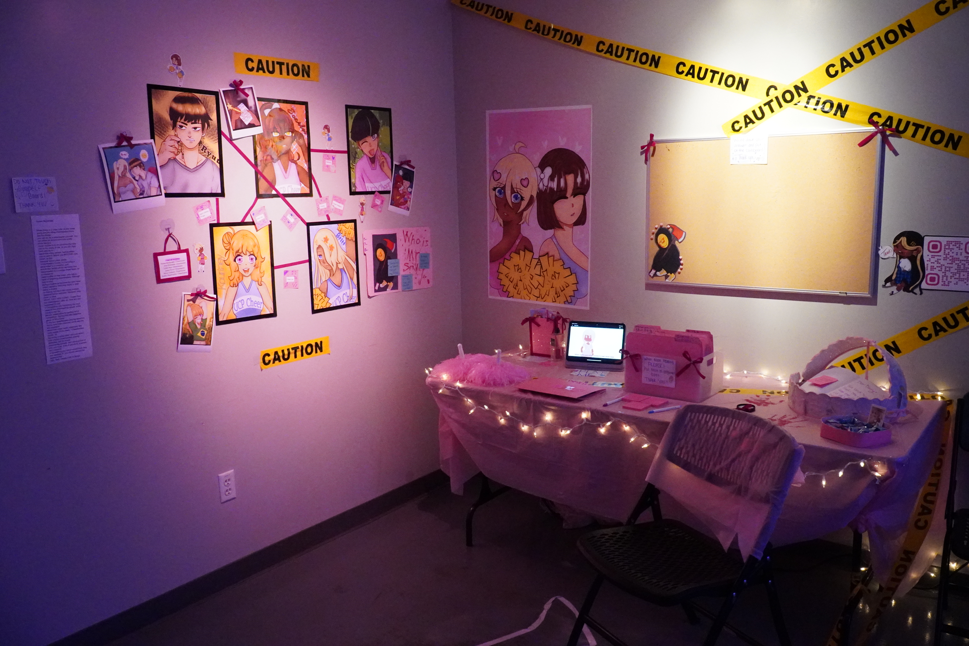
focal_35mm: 28
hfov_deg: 64.6
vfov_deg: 45.7
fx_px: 767
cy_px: 323
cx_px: 484
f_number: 5.6
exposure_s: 1/200
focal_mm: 19
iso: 10000
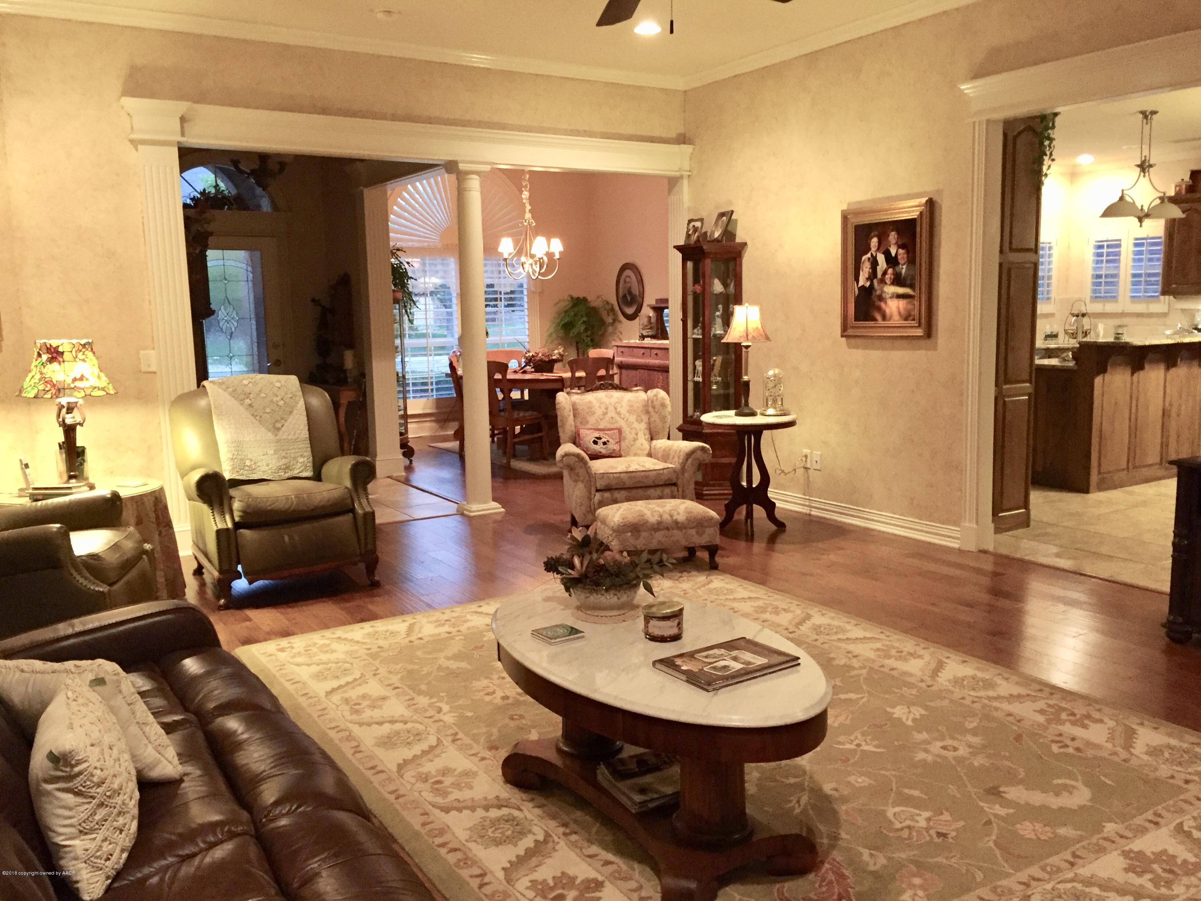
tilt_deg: -8.2
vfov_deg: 48.2
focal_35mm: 29
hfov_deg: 61.7
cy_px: 450
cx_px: 600
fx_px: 1006
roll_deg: +1.2
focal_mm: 4.15
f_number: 2.2
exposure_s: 1/20
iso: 250
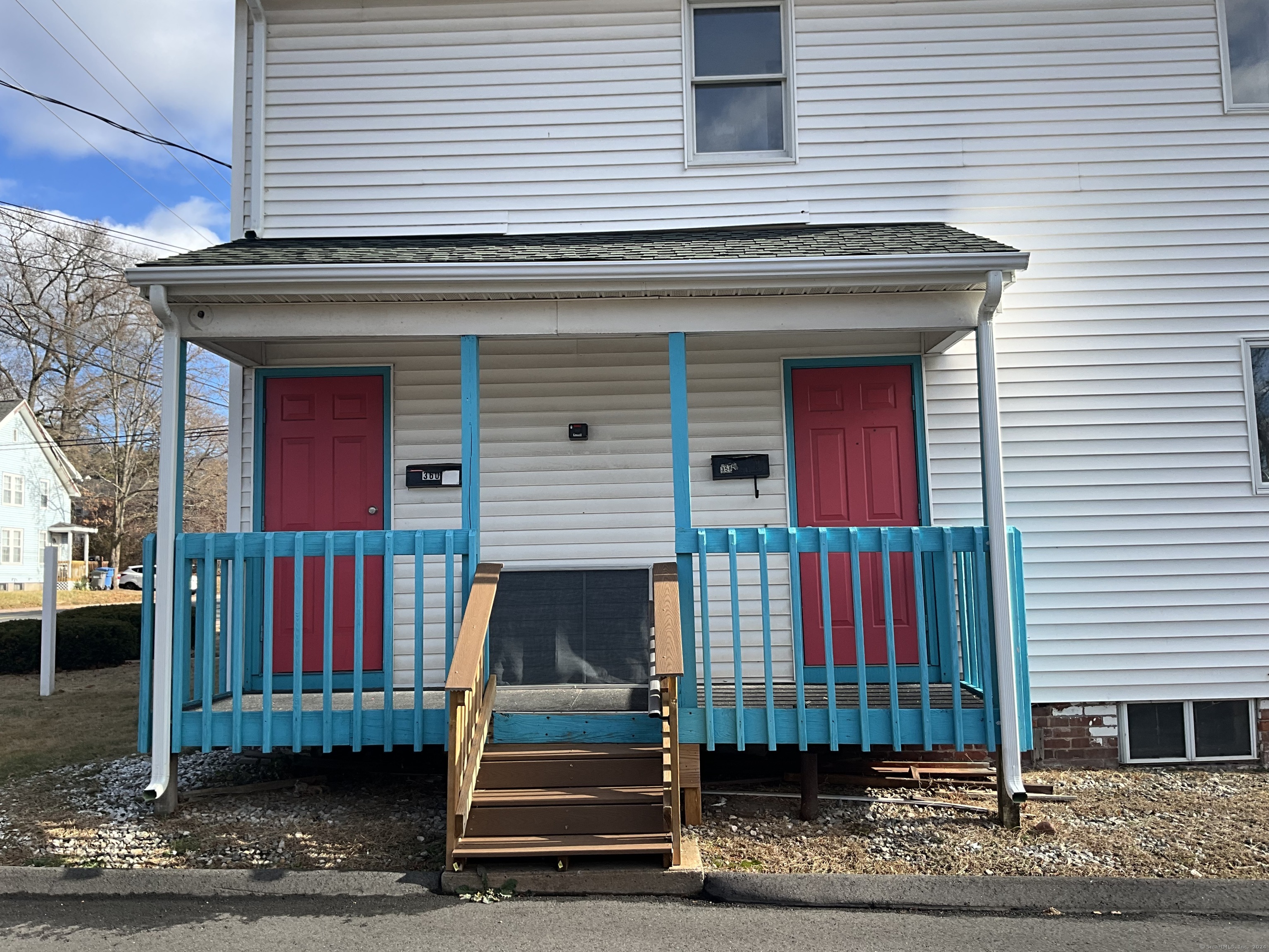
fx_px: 1063
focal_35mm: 29
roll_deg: +1.2
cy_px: 476
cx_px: 634
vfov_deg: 48.2
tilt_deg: +3.9
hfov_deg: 61.7
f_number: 1.8
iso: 25
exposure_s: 1/929
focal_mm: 3
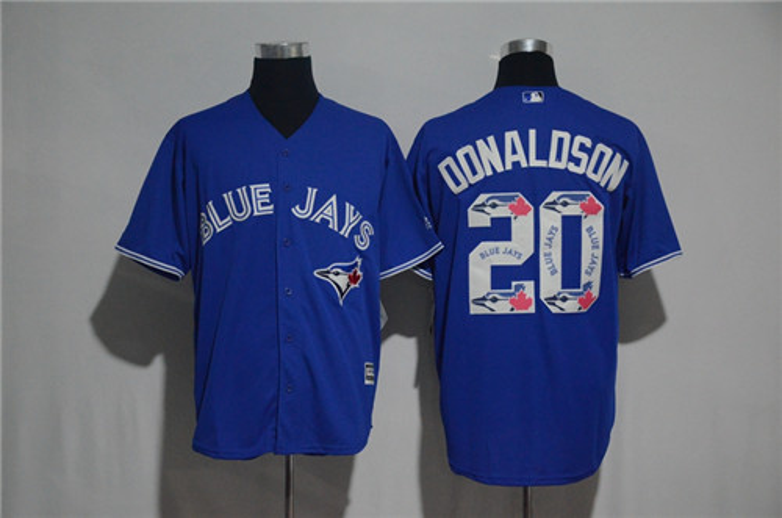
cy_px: 259
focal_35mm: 72
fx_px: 1561
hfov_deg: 28.1
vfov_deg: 18.8
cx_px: 391
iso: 4000
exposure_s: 1/60
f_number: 4.5
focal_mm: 48
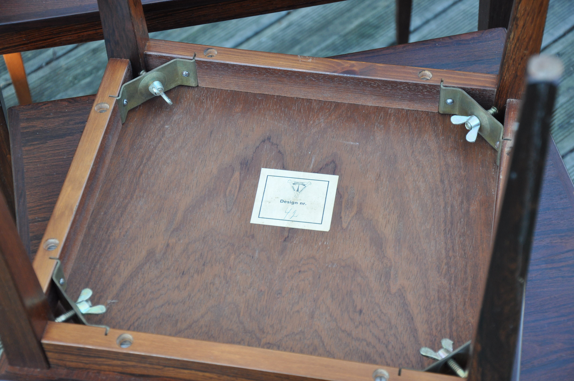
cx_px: 287
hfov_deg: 23.4
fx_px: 1385
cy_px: 190
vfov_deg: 15.7
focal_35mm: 87
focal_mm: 58
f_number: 5
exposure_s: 1/90
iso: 500
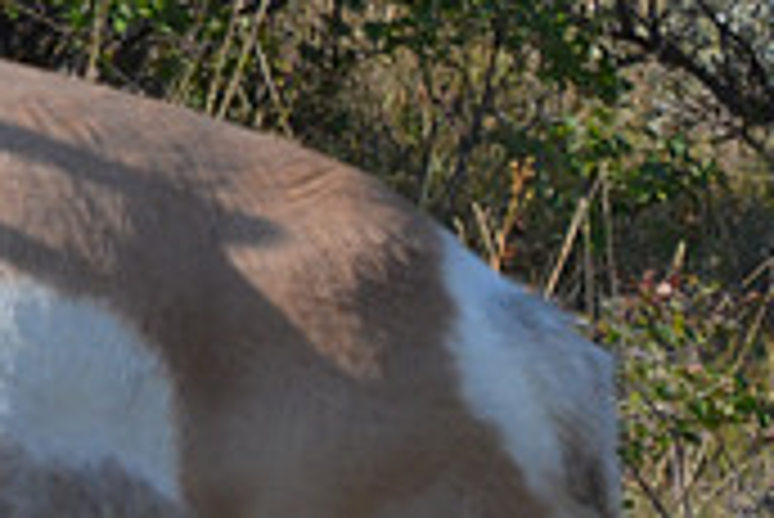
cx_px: -153
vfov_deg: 0.9
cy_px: 385
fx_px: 32578
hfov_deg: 1.4
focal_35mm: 1514
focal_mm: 300
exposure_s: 1/1250
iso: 400
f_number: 5.6
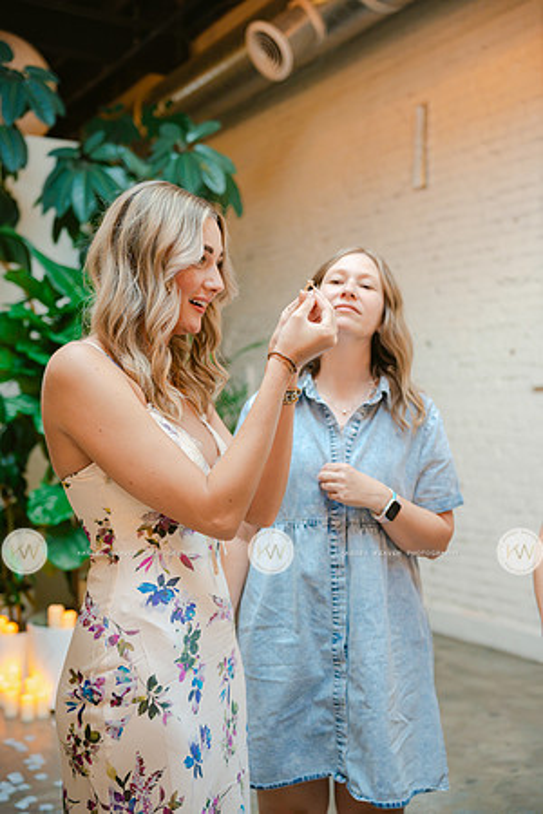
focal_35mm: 44
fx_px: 991
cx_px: 272
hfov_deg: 30.6
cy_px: 407
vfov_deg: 44.7
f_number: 2.8
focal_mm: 43.8
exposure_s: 1/250
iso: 1250
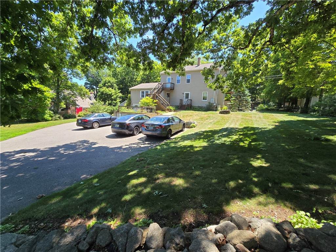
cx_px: 168
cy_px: 126
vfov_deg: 89.9
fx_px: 126
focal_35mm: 13
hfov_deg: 106.2
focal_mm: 2.2
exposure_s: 1/484
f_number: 2.2
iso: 50
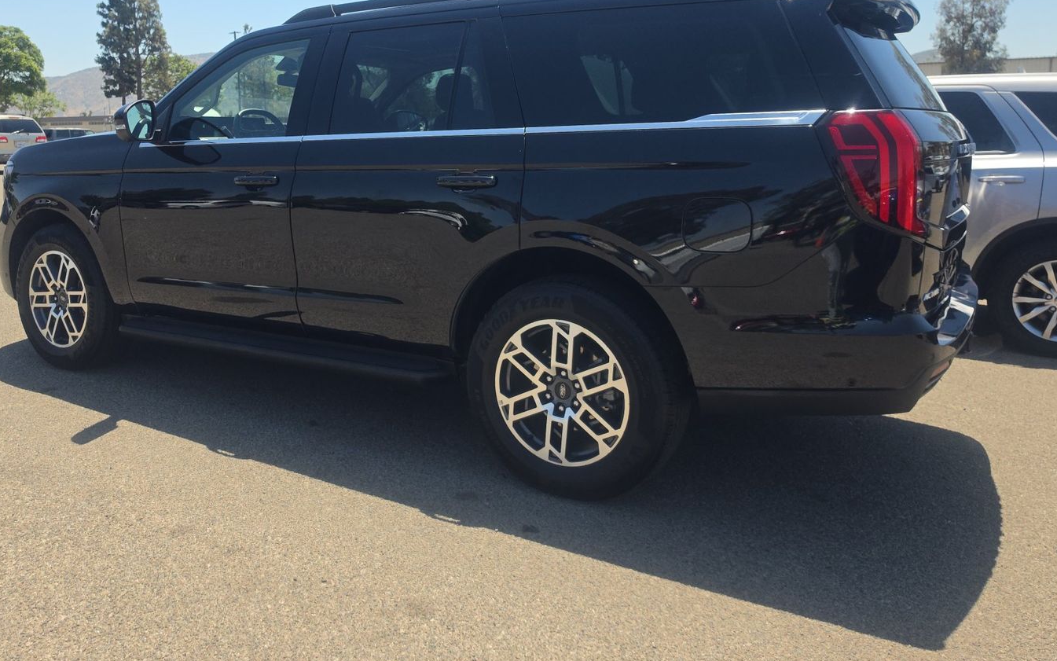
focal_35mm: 29
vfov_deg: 42.7
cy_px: 237
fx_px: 835
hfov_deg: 64.4
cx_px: 461
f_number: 1.4
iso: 64
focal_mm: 6.5
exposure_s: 1/4332
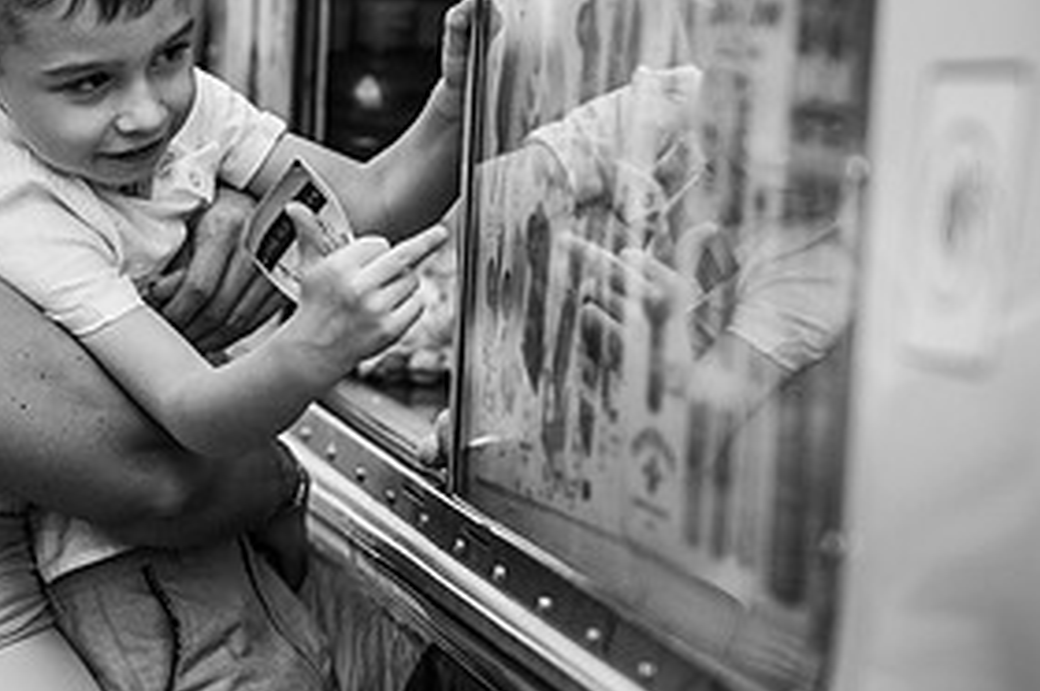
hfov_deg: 11.6
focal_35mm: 176
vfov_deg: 7.8
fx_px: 5078
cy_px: 163
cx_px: 160
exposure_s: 1/200
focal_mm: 85
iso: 560
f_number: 2.5
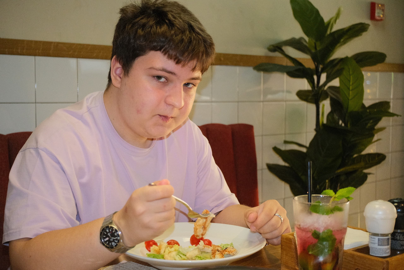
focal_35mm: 41
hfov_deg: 47.4
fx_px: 460
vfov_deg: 32.6
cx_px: 202
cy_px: 135
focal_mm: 27
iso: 6400
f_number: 2.8
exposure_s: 1/60
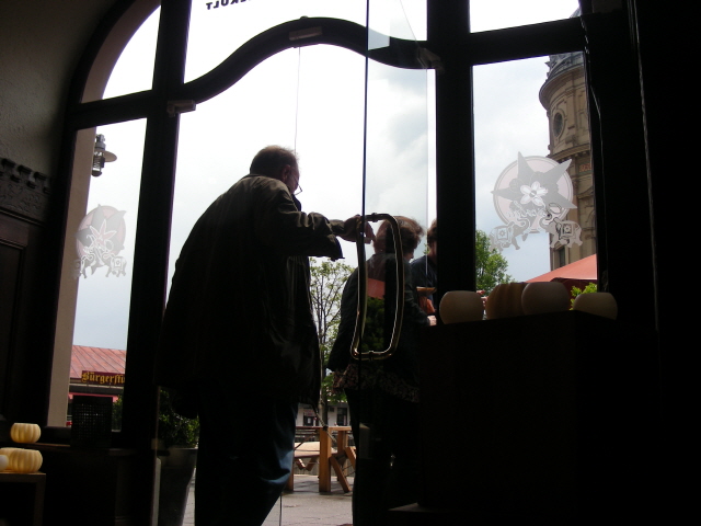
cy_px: 263
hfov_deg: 49.0
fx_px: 770
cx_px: 350
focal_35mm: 38
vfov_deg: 37.7
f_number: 3.5
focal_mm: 6.3
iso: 50
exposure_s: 1/98.8
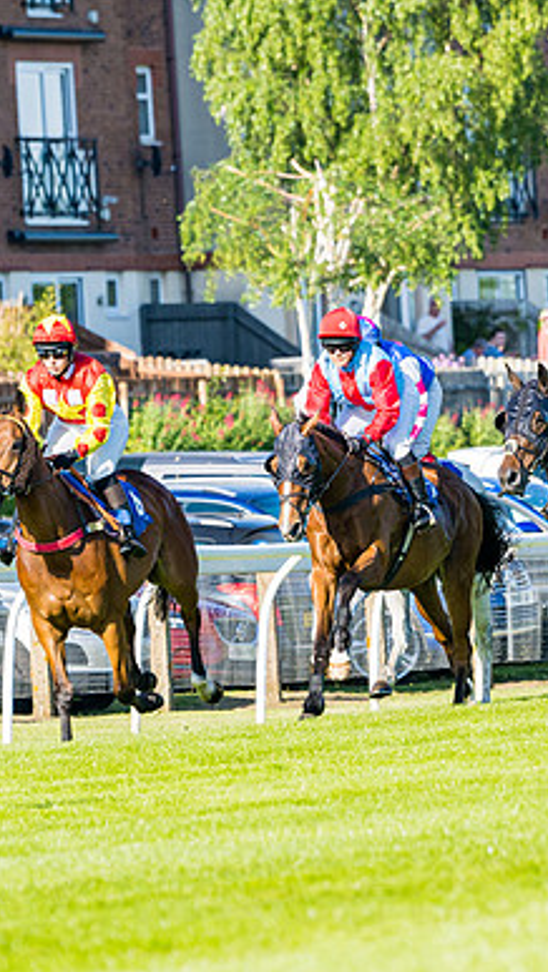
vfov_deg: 4.0
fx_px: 13909
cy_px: 664
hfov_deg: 2.3
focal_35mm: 539
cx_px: 368
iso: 200
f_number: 4
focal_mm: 180
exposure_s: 1/1600
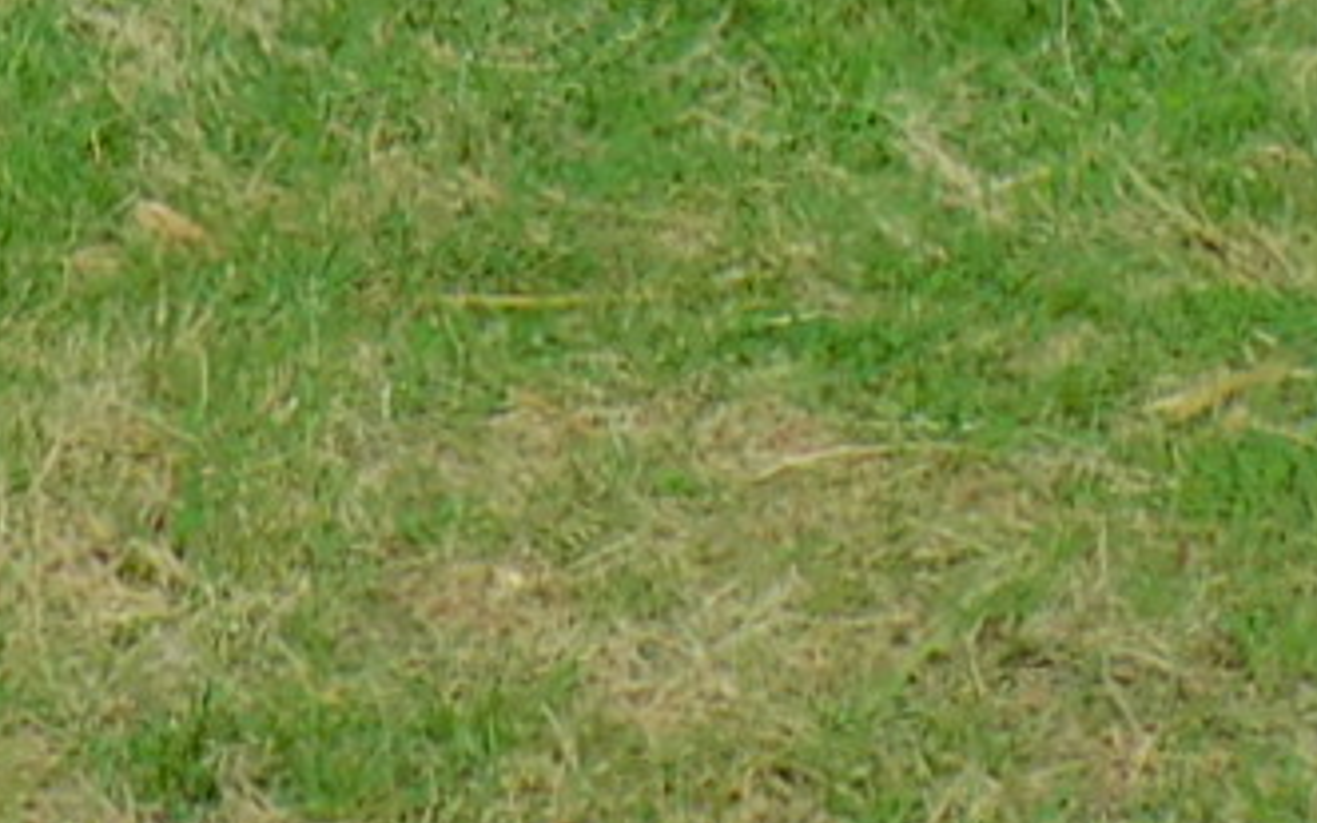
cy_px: -2314
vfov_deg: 3.5
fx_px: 13067
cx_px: -497
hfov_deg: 5.7
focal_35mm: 364
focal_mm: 9
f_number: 4.5
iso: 125
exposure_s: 1/1600
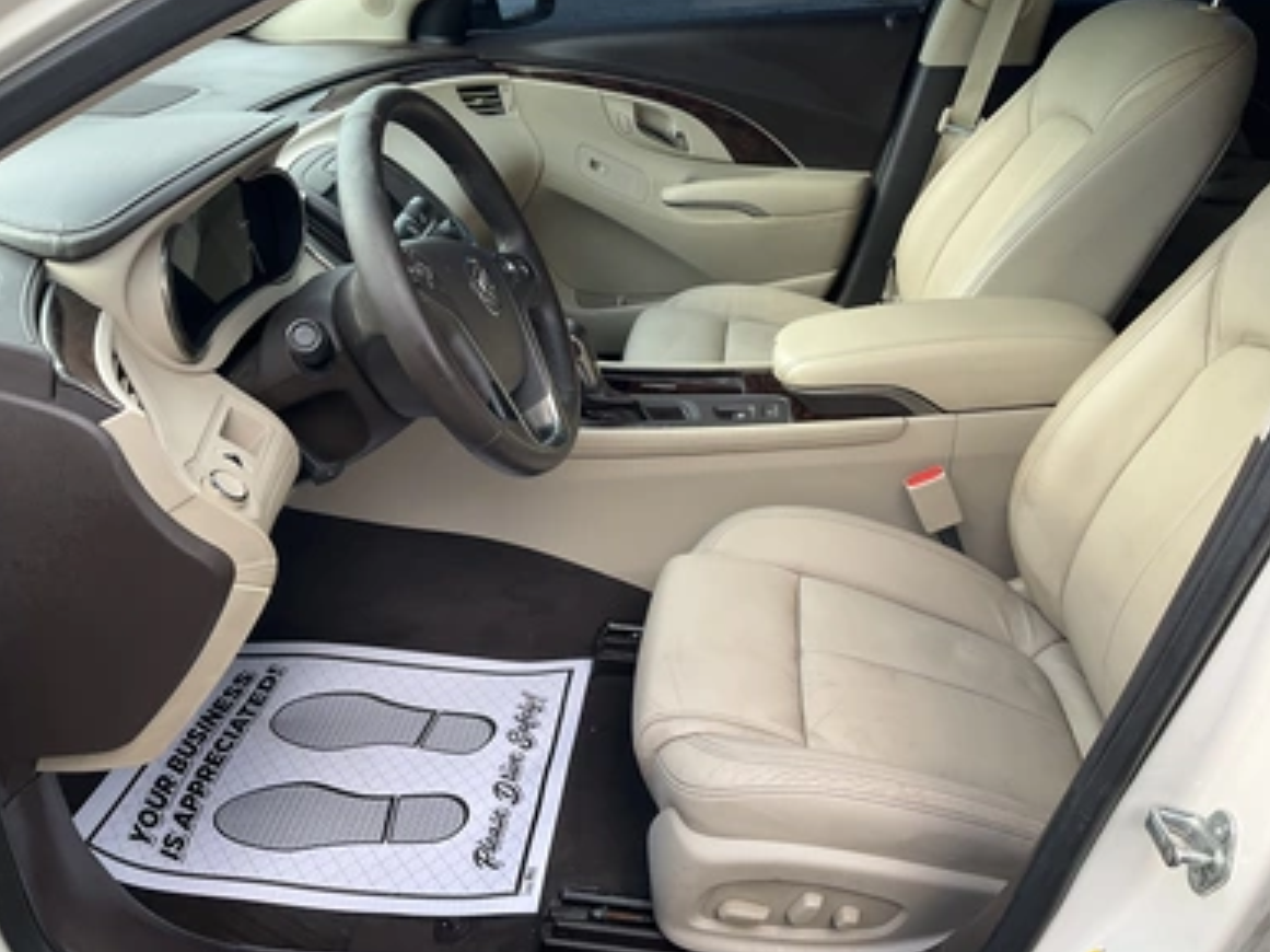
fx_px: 1100
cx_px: 620
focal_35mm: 30
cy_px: 473
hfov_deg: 60.0
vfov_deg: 46.8
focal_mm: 3
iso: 20
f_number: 1.8
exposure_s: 1/167
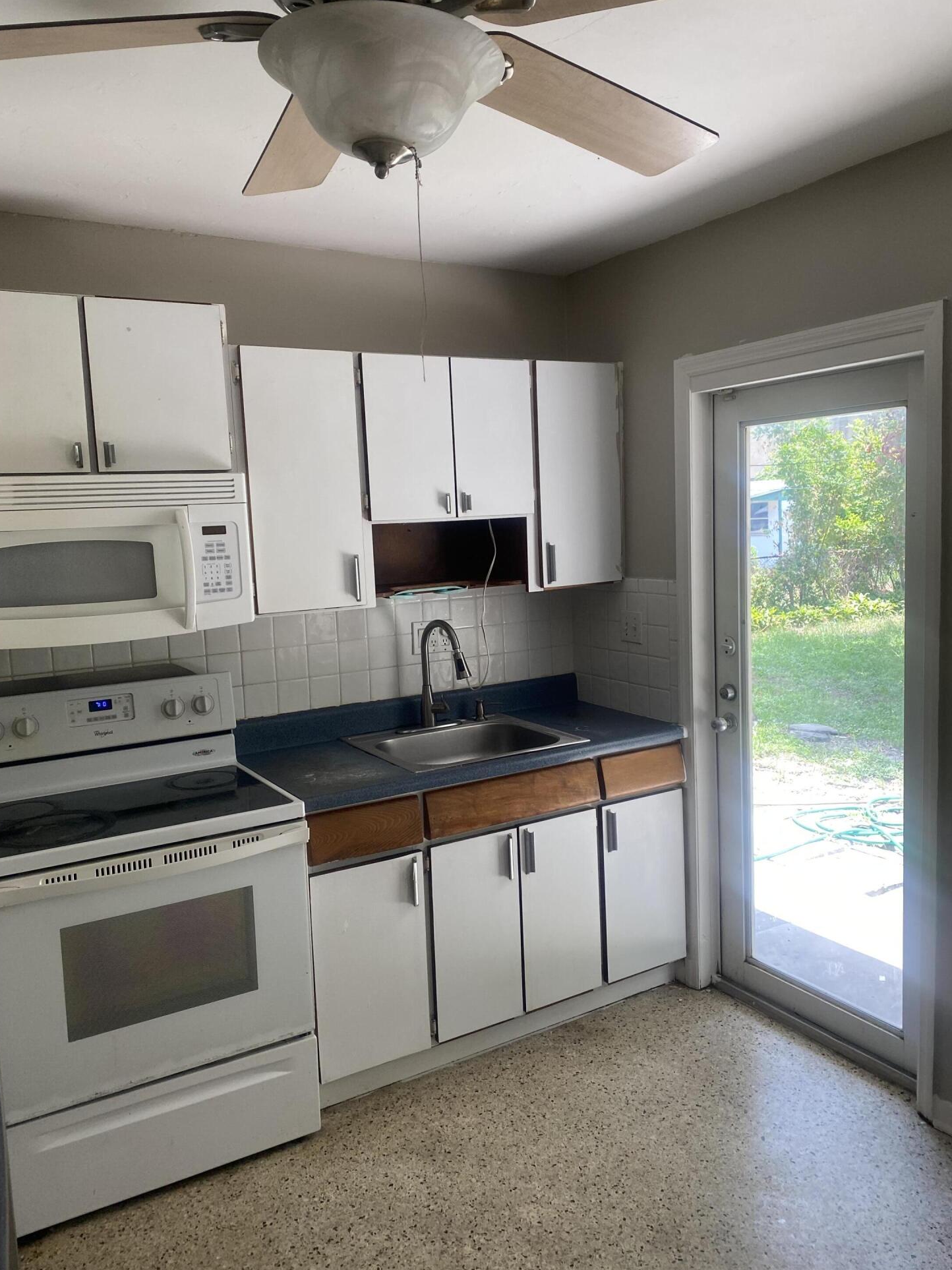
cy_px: 636
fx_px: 990
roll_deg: +2.1
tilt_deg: -5.5
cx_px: 487
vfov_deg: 65.3
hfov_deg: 51.3
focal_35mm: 27
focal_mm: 4.25
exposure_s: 1/121
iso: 80
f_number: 1.8
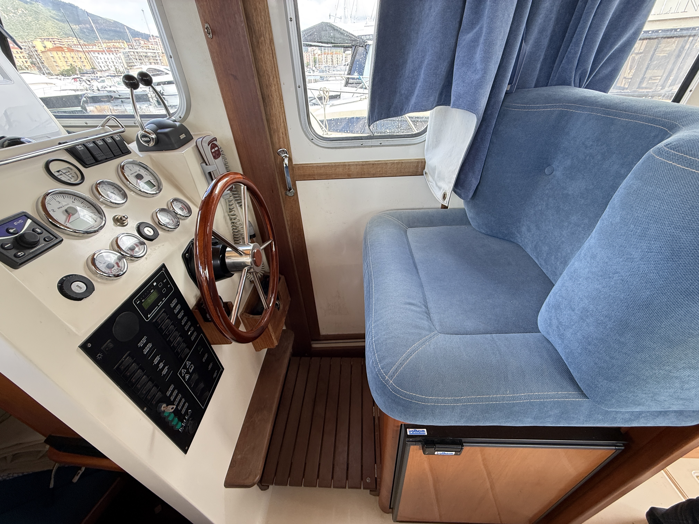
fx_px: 283
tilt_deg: -34.3
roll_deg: +1.9
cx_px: 350
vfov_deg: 85.7
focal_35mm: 14
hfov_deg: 102.1
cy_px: 262
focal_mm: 2.22
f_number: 2.2
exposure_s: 1/99
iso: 125
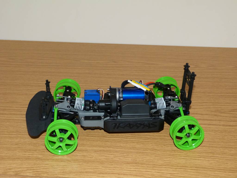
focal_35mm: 47
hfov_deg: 40.4
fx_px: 322
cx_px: 118
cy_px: 89
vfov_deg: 30.9
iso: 160
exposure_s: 1/60
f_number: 3.2
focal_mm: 8.5
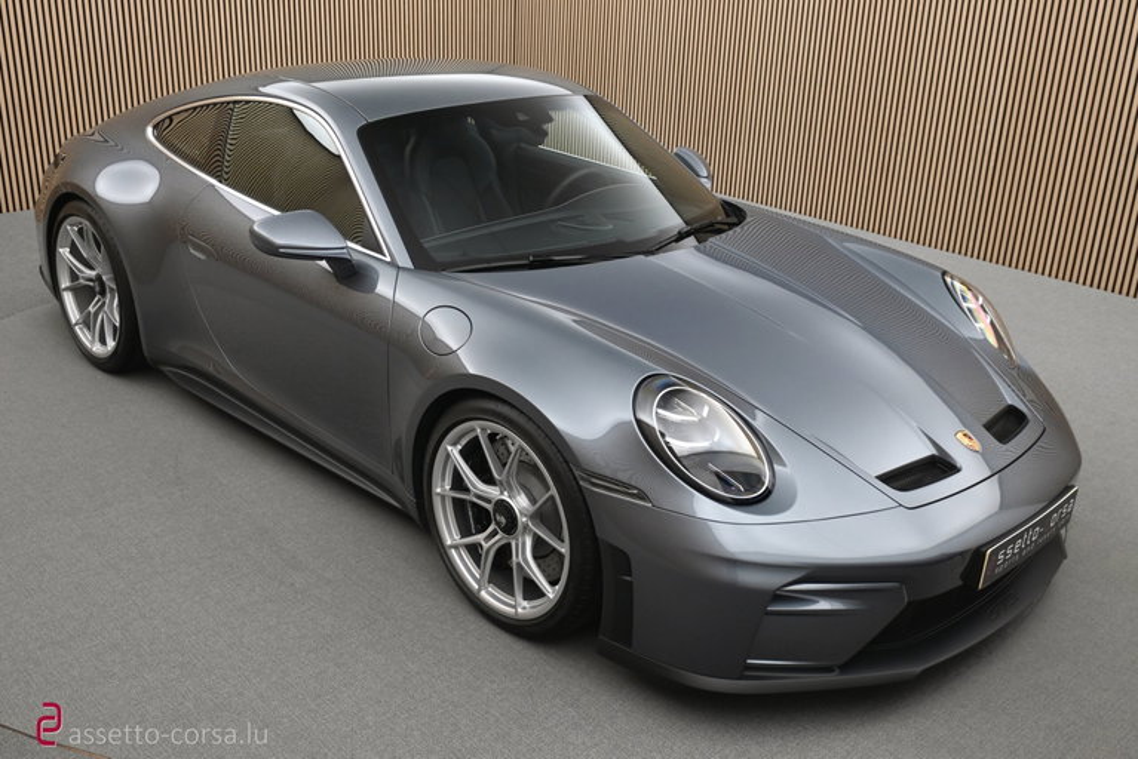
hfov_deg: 53.1
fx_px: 1138
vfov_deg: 36.9
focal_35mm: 36
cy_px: 380
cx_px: 569
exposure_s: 1/40
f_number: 4.2
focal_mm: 24
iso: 500
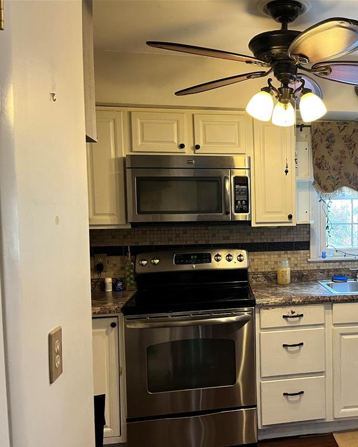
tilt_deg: -3.4
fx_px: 463
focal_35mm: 35
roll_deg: +0.5
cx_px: 302
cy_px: 231
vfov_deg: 51.5
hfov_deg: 40.0
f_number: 1.6
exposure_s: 1/60
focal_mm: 5.1
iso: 160
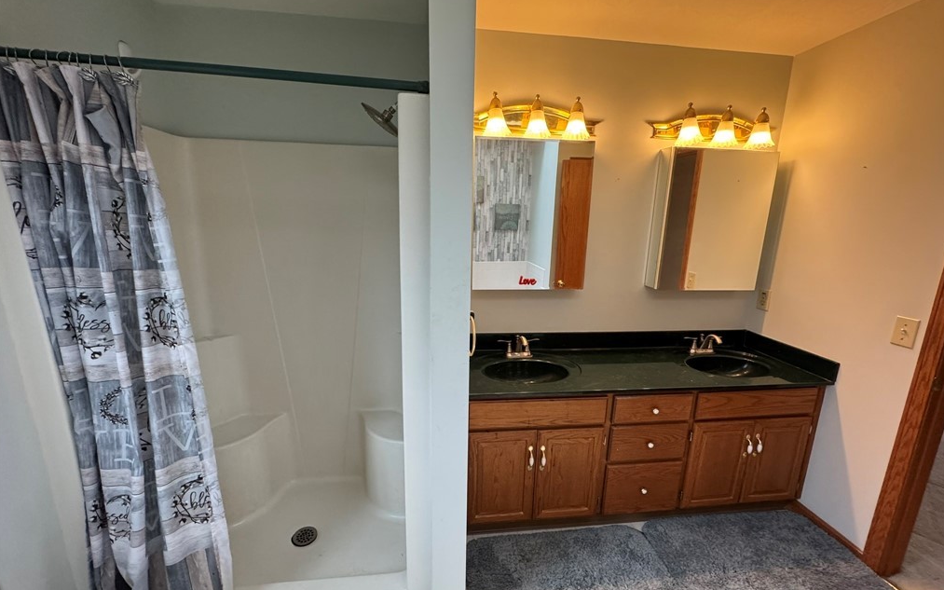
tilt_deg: -12.5
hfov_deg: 101.5
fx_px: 386
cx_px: 472
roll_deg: -1.3
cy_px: 301
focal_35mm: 15
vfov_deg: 74.8
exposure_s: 1/120
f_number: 2.2
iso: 320
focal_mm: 2.22
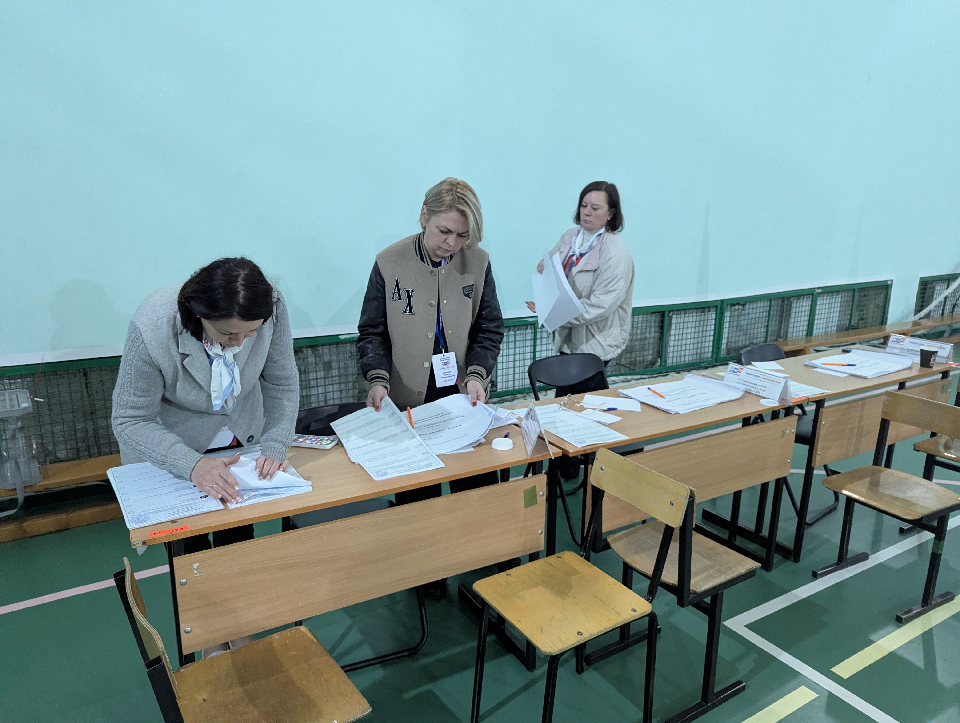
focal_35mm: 24
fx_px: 667
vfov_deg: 56.9
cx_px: 480
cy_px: 362
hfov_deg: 71.5
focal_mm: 6.81
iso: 1703
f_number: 1.85
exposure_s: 1/100
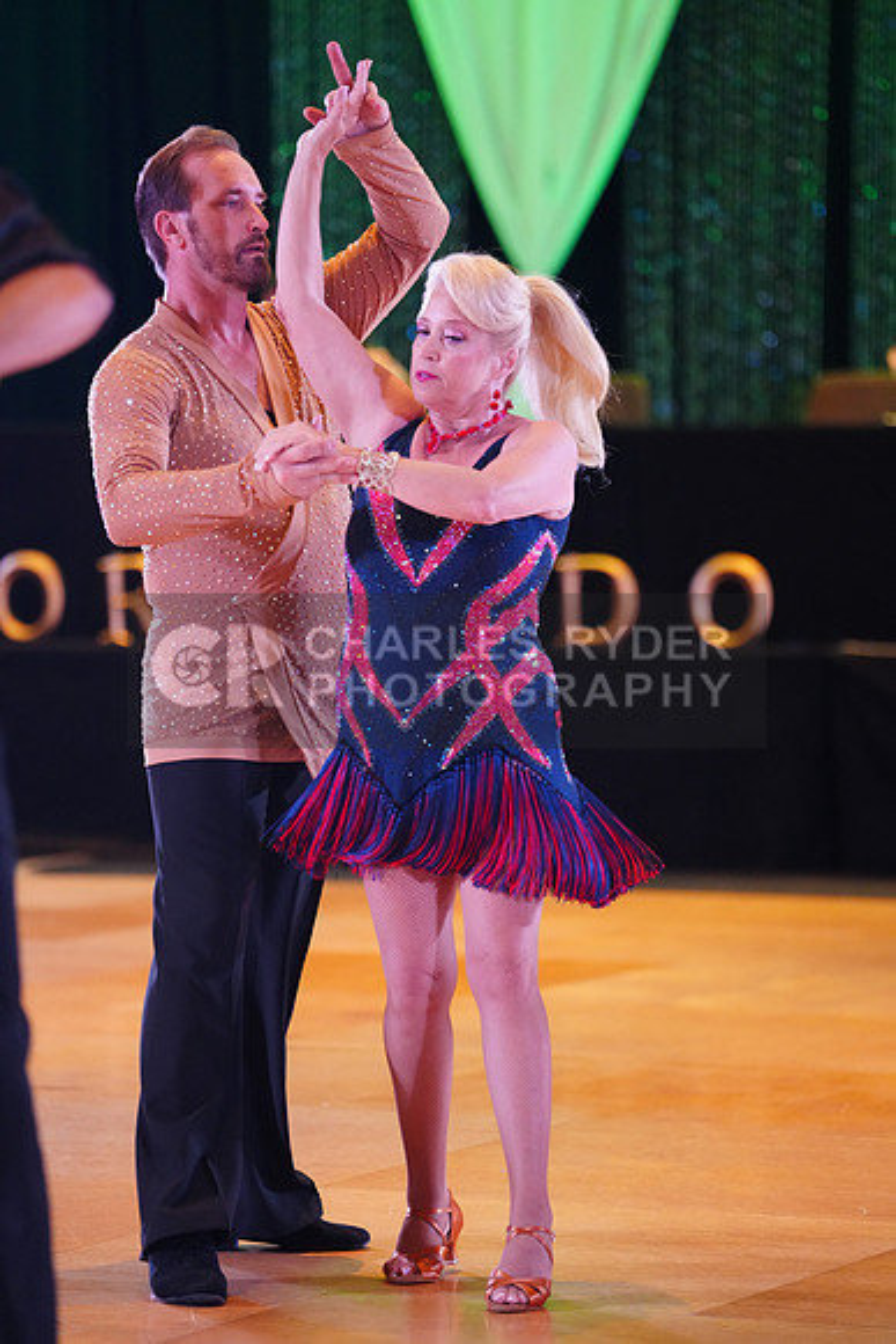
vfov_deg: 12.7
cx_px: 448
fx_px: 6044
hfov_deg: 8.5
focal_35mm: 162
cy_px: 672
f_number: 2.8
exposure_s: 1/320
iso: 5000
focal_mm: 162
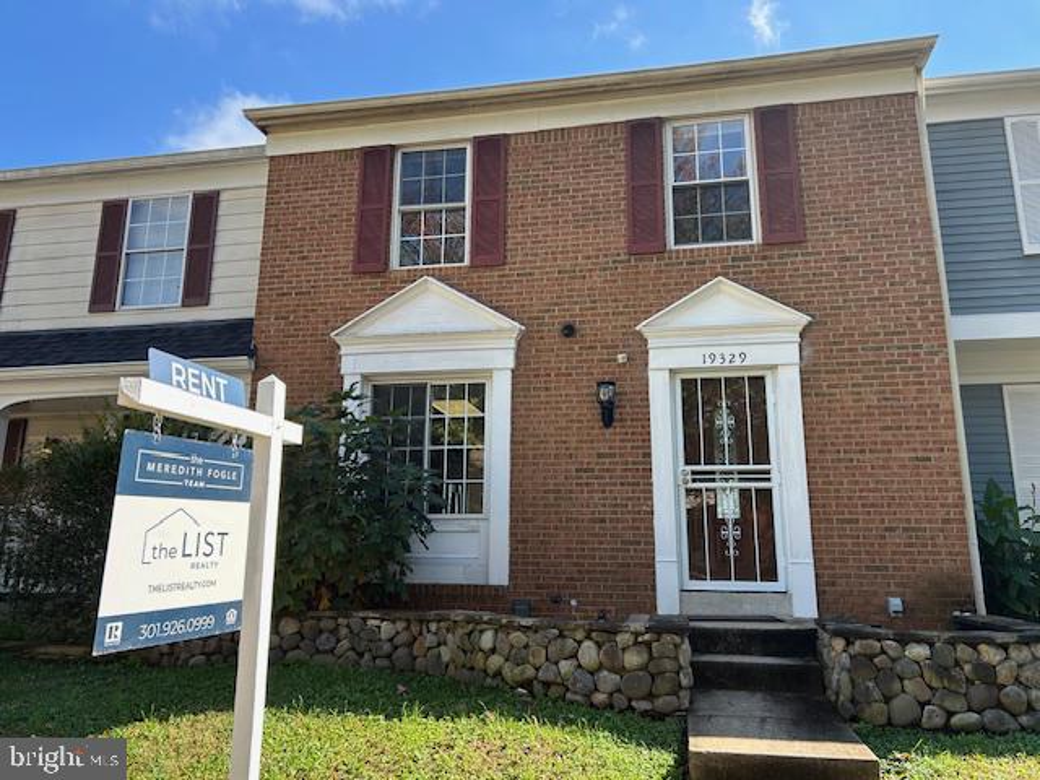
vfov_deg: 53.1
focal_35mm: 26
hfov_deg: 67.3
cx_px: 520
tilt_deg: +12.3
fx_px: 781
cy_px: 390
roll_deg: -1.0
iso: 50
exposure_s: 1/873
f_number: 1.5
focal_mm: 5.7
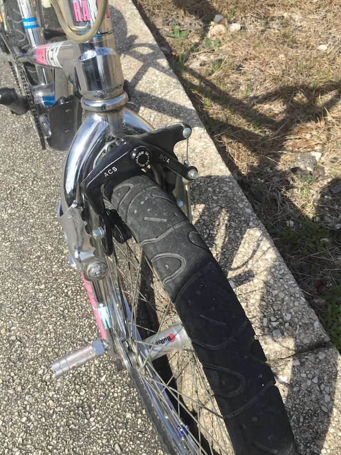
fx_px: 381
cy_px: 228
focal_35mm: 29
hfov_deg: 48.2
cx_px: 170
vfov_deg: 61.7
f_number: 2.2
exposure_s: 1/1647
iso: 32
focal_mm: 4.15
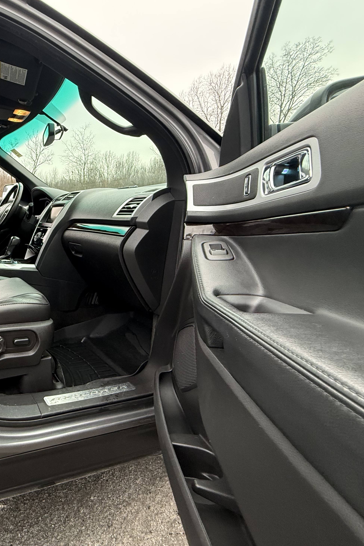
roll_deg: -1.2
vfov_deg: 84.0
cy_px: 265
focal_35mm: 20
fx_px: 303
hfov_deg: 54.1
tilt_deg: -7.7
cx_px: 36
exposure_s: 1/99
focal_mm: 2.22
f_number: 2.2
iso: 200
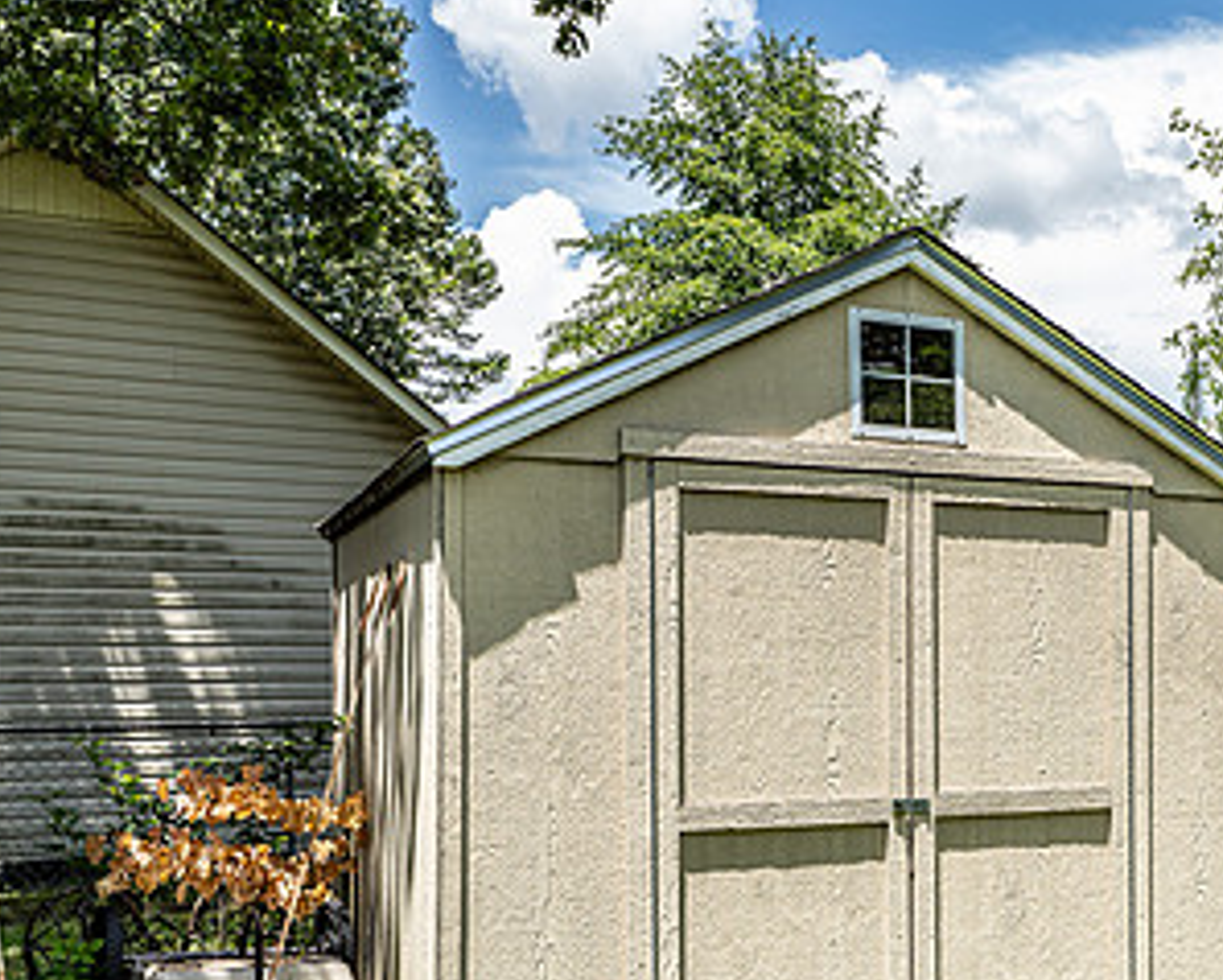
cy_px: 681
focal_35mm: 44
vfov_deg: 33.8
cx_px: 997
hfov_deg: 40.1
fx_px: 1594
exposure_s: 1/1250
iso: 640
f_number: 5.6
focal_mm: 24
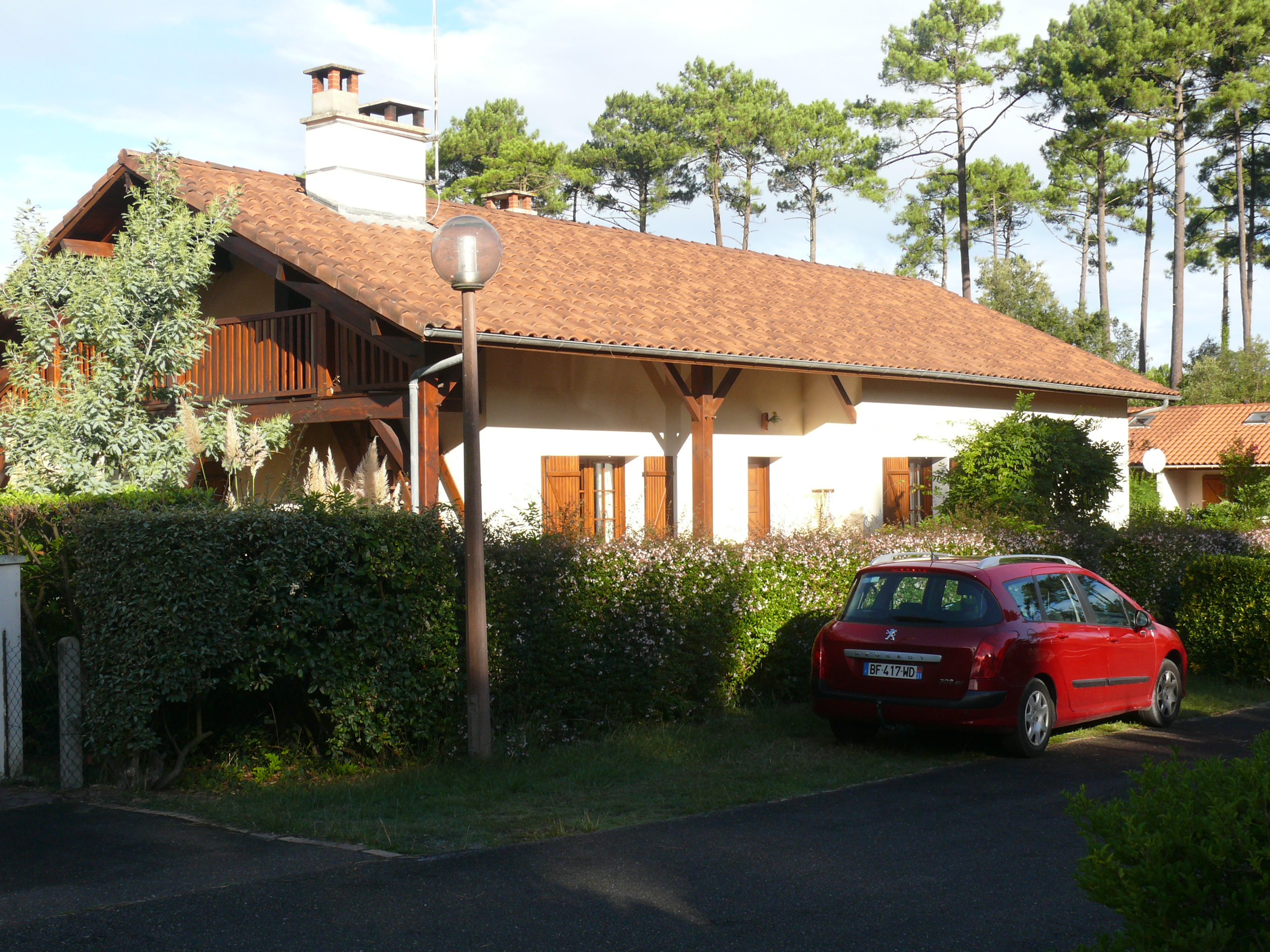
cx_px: 635
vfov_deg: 31.5
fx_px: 1688
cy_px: 476
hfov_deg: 41.2
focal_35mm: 46
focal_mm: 9
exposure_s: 1/250
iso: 100
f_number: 5.6
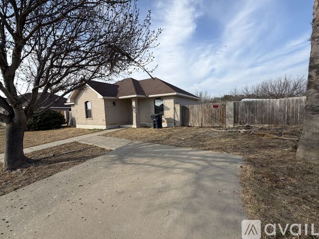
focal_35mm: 14
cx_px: 160
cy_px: 120
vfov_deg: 85.7
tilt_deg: -4.4
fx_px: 129
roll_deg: +2.5
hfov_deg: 102.1
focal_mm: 2.22
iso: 25
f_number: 2.2
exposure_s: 1/770
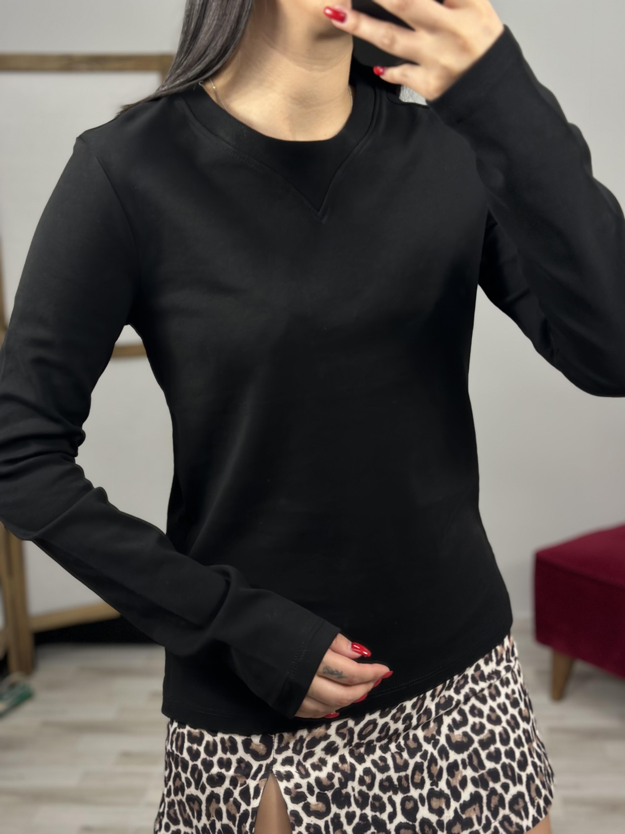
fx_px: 1156
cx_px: 312
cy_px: 417
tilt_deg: -34.4
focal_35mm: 48
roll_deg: +4.2
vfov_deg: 39.7
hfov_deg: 30.3
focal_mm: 6.86
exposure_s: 1/100
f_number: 1.78
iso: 80
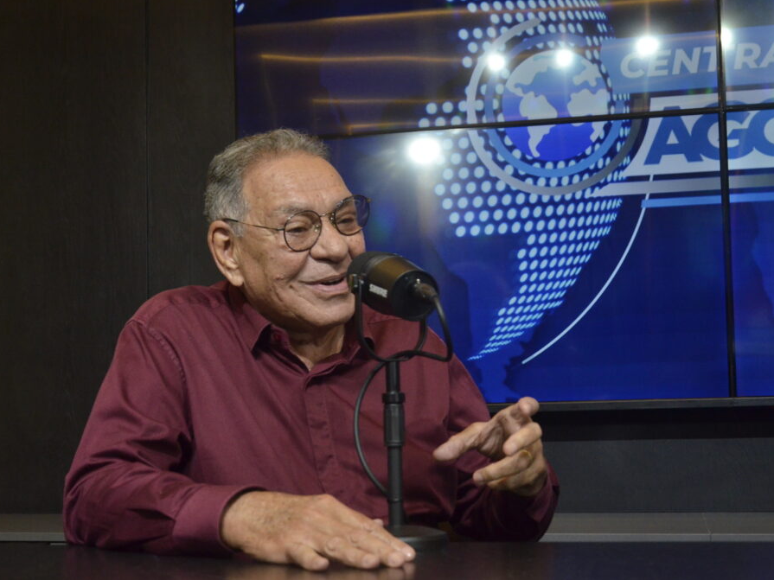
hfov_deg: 34.3
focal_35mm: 56
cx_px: 354
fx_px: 1252
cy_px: 289
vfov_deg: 26.1
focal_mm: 34
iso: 2000
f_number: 6.3
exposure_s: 1/200
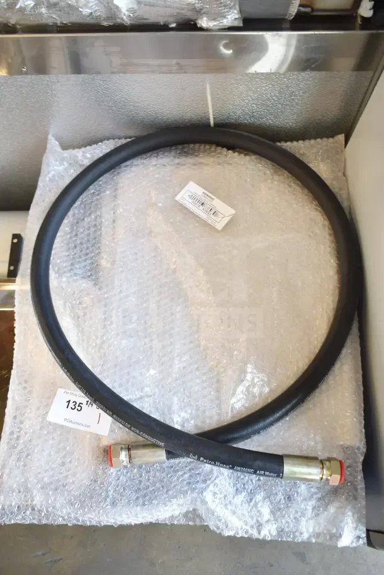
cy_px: 288
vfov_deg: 57.2
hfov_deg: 40.0
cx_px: 192
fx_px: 528
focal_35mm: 33
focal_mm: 22
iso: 560
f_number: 3.8
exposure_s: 1/30
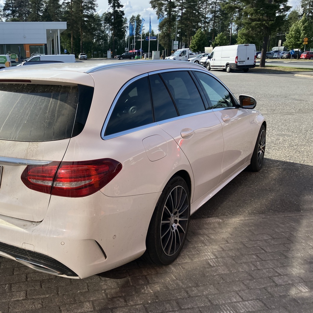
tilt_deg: -15.5
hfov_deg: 47.5
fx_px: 348
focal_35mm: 34
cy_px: 156
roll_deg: +0.3
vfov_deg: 48.5
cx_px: 99
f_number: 1.8
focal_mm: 3.99
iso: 32
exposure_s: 1/1736
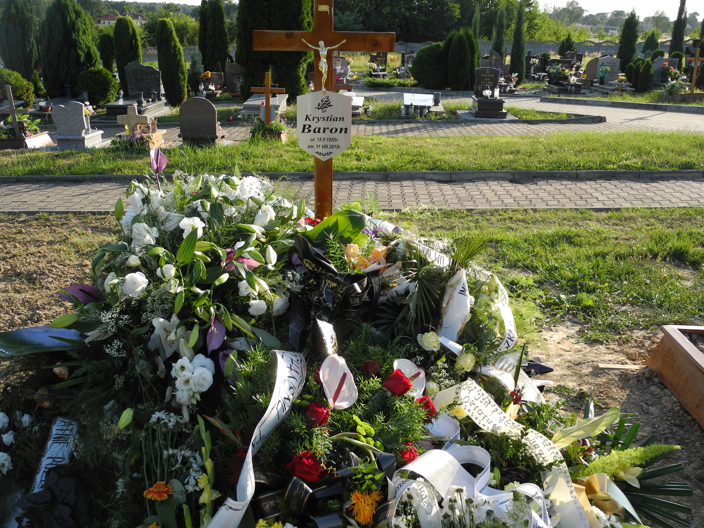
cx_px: 352
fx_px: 712
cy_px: 264
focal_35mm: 35
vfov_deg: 40.7
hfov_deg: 52.6
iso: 100
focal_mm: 7.4
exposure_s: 1/500
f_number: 3.2
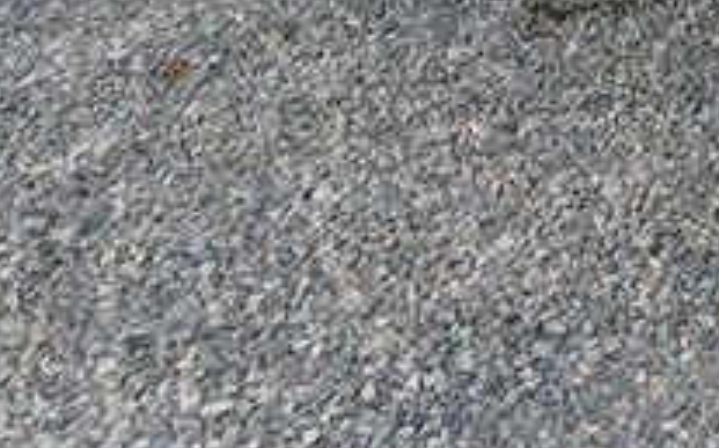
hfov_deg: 18.4
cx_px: 1129
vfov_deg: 12.2
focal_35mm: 98
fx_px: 1919
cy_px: -373
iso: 40
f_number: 2.2
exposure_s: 1/33
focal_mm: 4.15
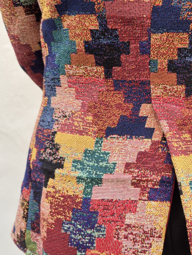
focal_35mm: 45
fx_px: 333
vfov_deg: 42.1
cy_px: 121
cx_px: 166
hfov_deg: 31.0
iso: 125
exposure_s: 1/180
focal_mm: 5.4
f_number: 1.8
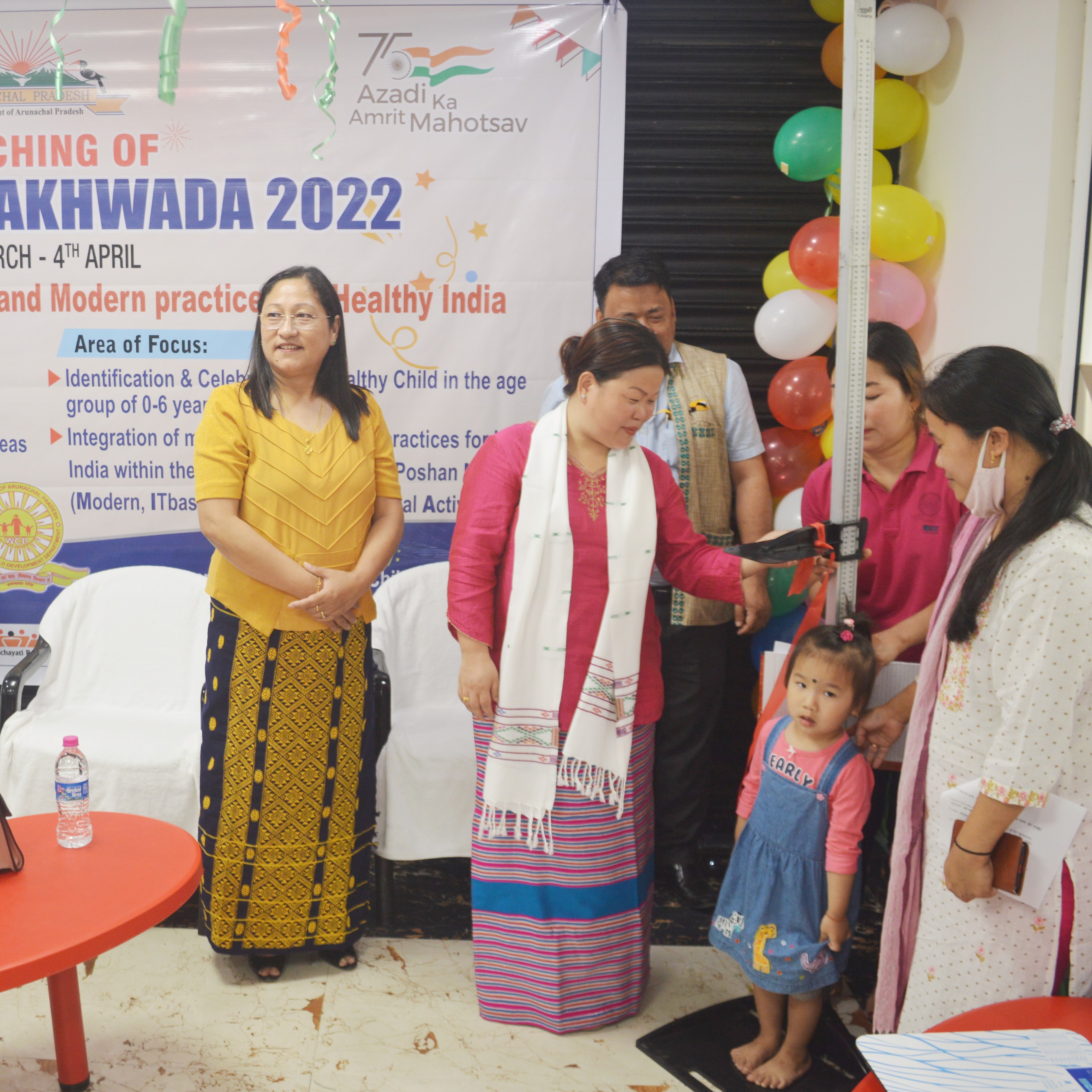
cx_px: 391
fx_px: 1249
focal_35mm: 35
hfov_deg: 46.7
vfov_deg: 47.2
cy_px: 539
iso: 400
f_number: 3.5
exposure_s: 1/50
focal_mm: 18
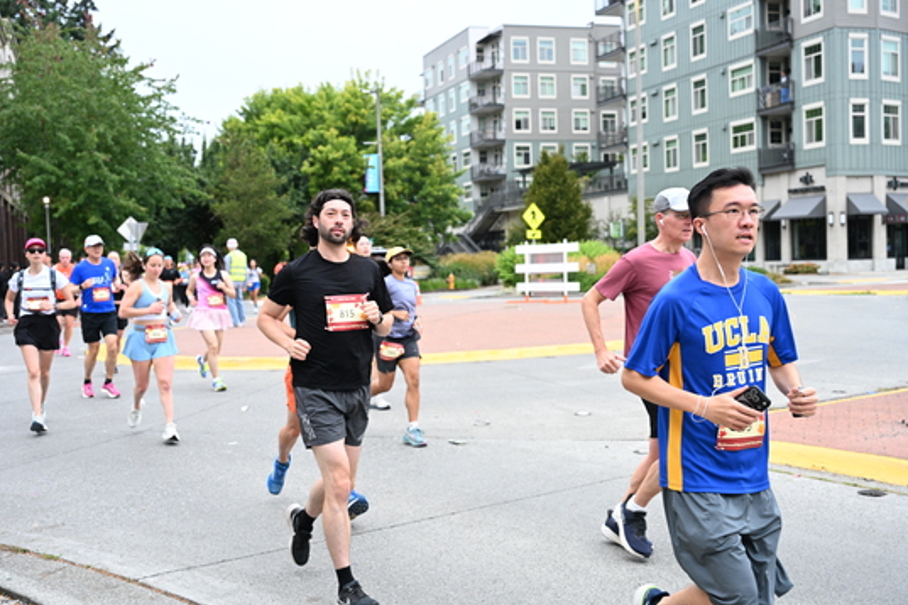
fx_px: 1059
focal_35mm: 42
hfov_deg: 46.4
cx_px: 451
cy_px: 300
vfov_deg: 31.9
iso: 2000
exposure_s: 1/800
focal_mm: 41
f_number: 4
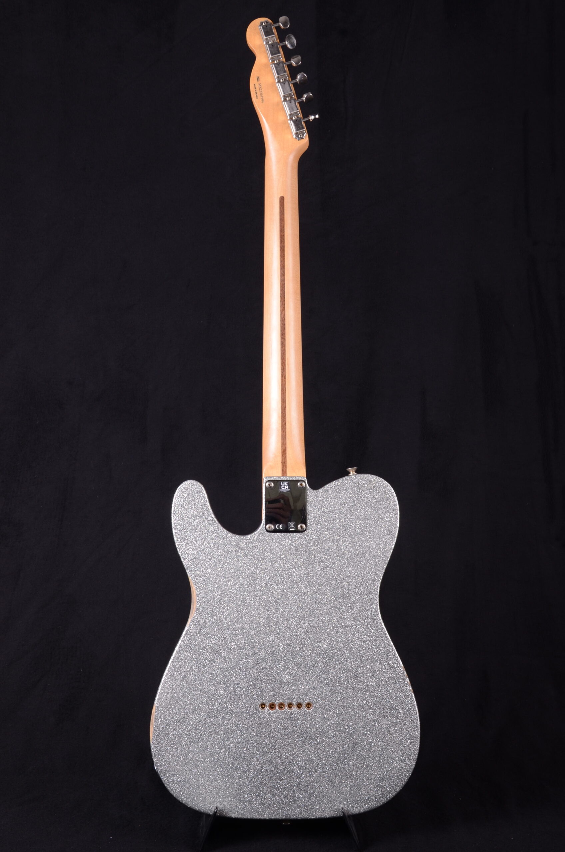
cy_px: 426
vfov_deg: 41.2
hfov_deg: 28.0
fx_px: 1135
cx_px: 282
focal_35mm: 48
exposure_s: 1/200
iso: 200
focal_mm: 32
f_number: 13
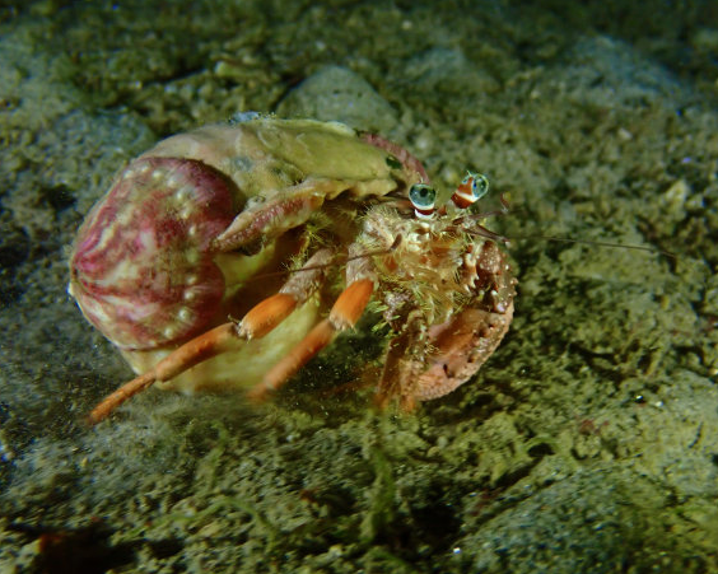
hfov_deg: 35.4
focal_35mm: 53
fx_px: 1126
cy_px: 290
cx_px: 381
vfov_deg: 28.6
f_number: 4.5
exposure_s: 1/100
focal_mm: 9.01
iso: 400
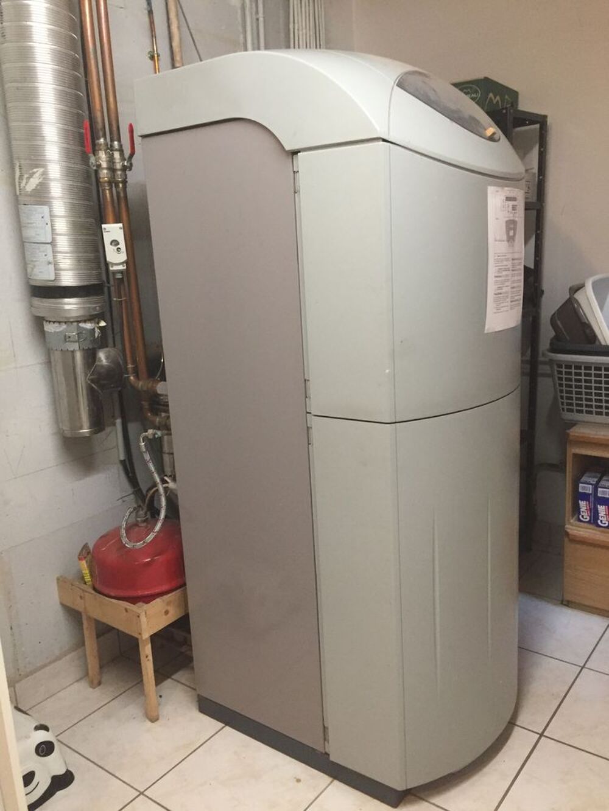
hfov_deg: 48.2
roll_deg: +3.4
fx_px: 680
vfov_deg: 61.7
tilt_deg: -11.7
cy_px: 406
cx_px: 304
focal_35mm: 29
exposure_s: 1/33
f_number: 2.2
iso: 200
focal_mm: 4.15
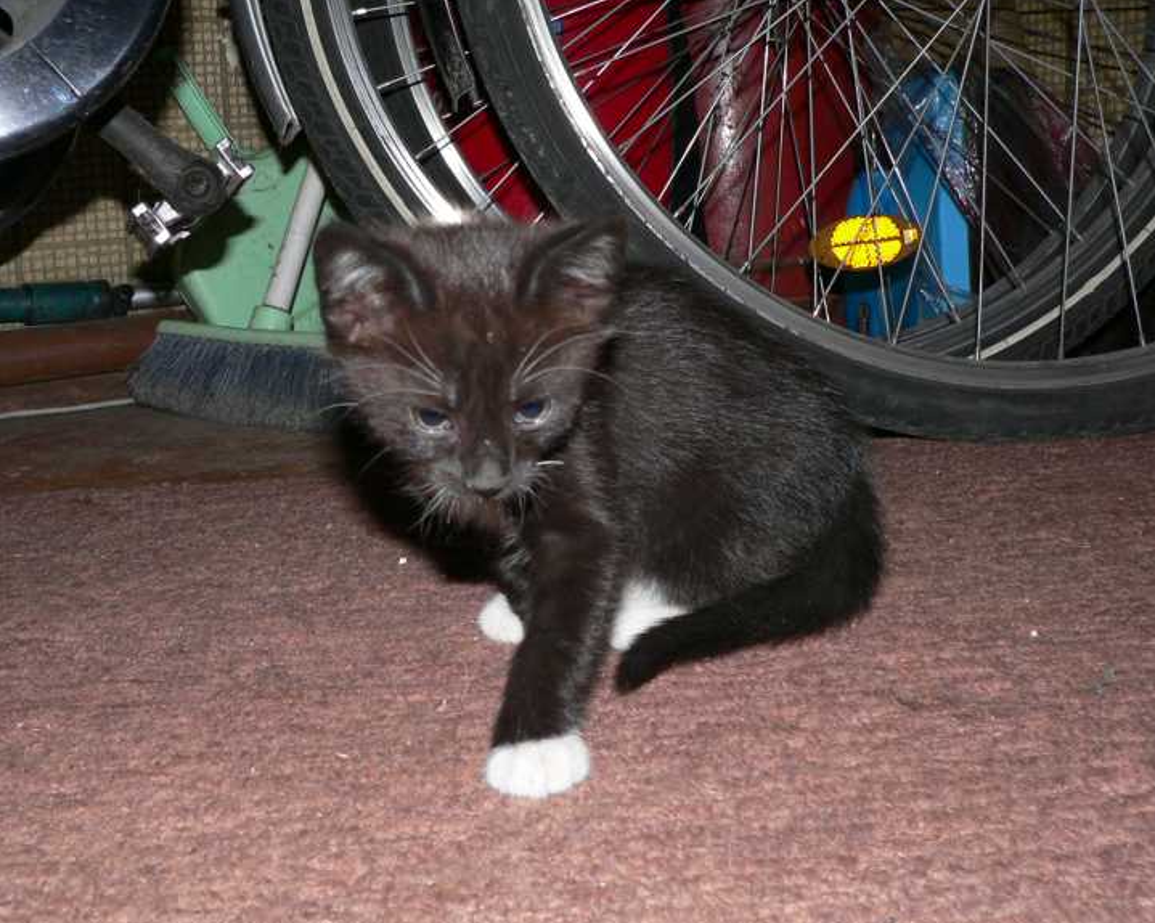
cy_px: 477
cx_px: 502
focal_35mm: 40
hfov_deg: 45.7
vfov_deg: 37.3
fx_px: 1367
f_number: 2.8
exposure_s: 1/60
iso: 100
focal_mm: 6
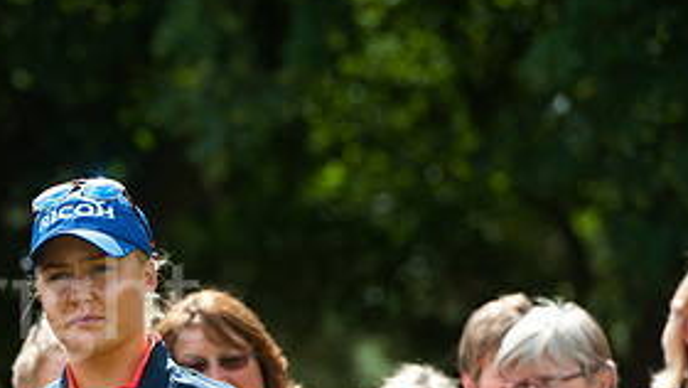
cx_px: 52
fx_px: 7905
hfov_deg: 5.0
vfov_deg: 2.8
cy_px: 459
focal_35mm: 433
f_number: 5.6
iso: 400
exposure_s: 1/2000
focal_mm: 200
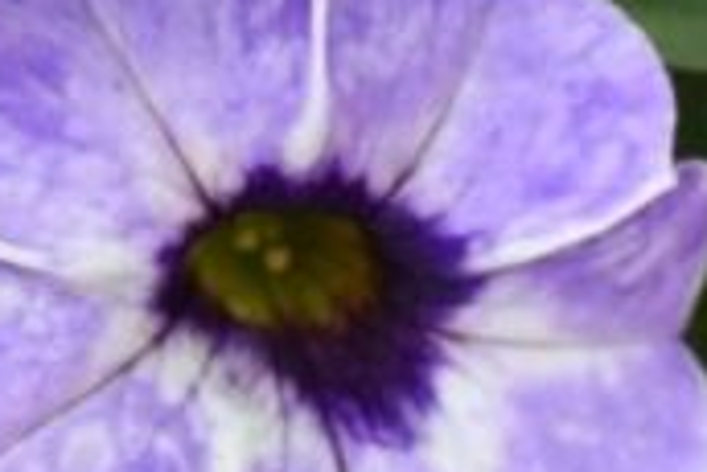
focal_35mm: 234
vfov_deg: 5.8
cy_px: -296
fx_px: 4590
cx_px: 349
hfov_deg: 8.8
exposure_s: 1/250
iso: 400
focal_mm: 31
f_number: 8
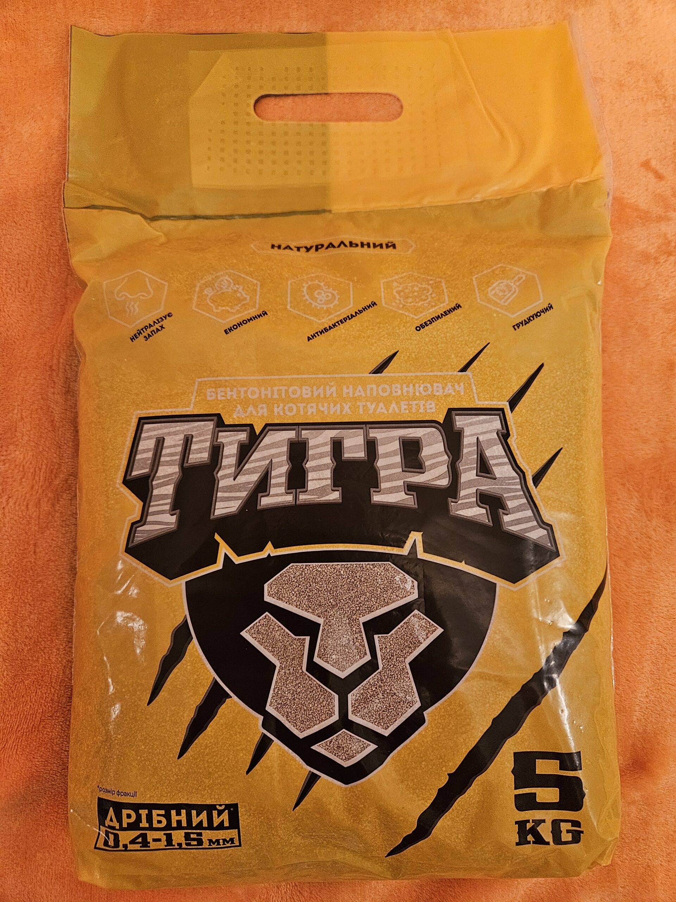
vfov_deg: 73.9
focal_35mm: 23
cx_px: 338
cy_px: 451
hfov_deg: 58.9
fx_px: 599
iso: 640
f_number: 1.8
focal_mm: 5.4
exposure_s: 1/50
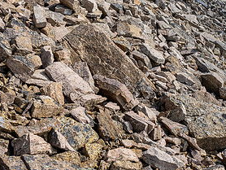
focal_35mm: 50
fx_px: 327
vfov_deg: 28.5
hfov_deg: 37.5
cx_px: 160
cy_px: 34
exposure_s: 1/125
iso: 200
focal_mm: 12
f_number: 8
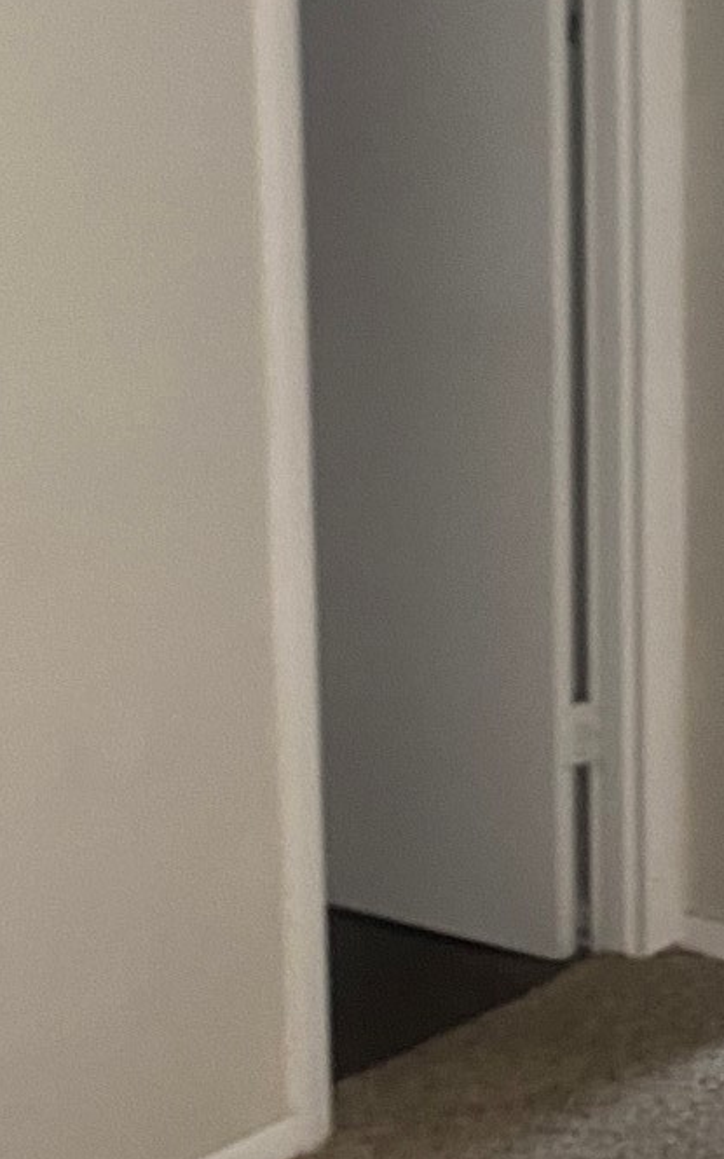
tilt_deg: -1.6
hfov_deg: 14.0
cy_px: 33
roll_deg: -0.9
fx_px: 2683
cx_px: 1199
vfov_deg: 23.5
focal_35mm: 85
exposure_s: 1/63
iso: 125
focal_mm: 4.25
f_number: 1.8
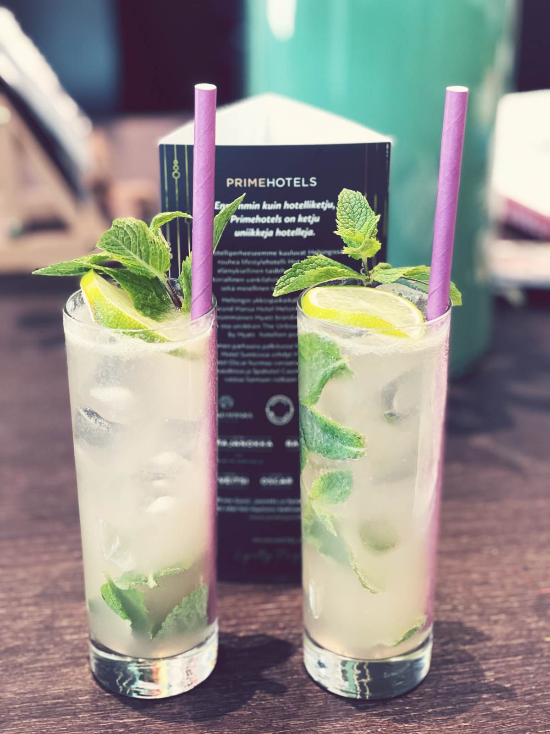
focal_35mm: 64
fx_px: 1356
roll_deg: +0.3
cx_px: 275
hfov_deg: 22.9
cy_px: 367
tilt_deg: -23.8
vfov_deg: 30.3
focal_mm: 7.5
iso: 200
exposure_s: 1/40
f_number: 2.2
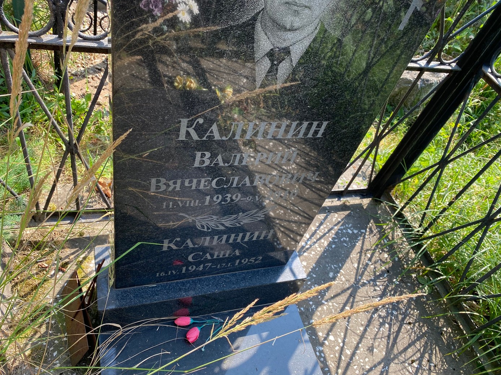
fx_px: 391
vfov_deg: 51.3
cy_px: 194
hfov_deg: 65.3
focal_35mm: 27
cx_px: 243
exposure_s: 1/379
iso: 32
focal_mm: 4.25
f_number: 1.8
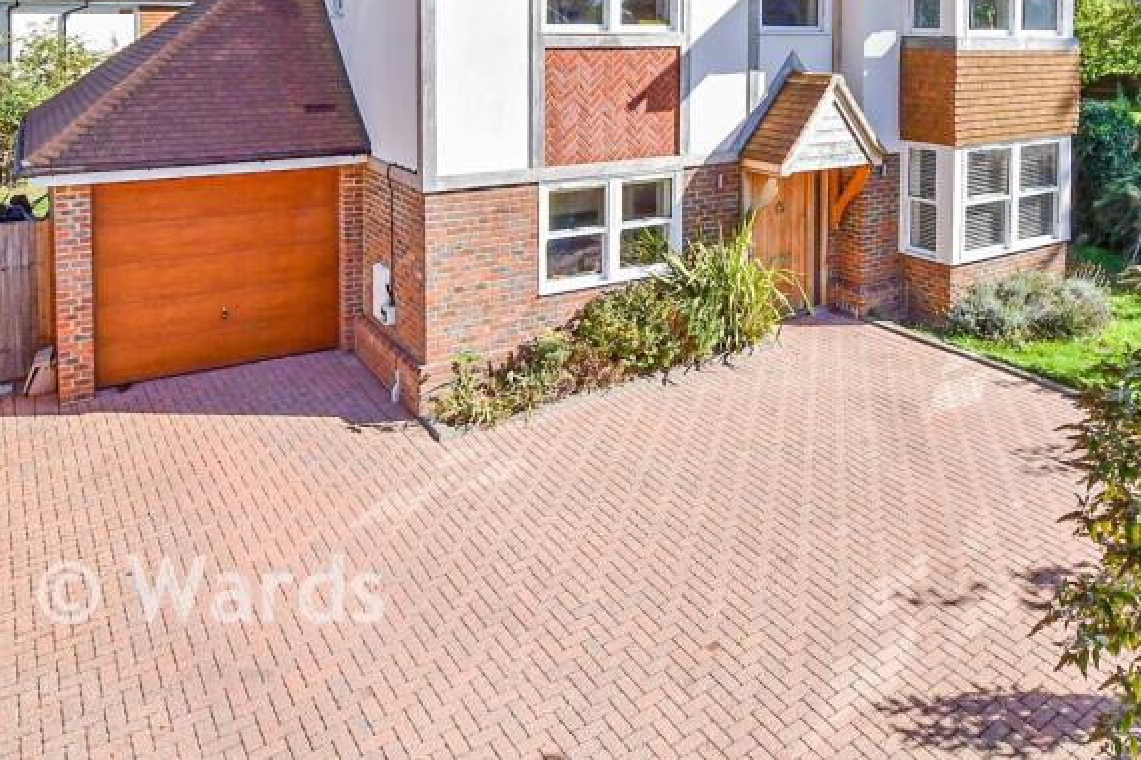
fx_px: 855
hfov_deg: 66.5
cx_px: 704
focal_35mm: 27
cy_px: 121
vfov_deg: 44.8
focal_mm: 10
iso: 400
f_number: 8
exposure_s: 1/1000
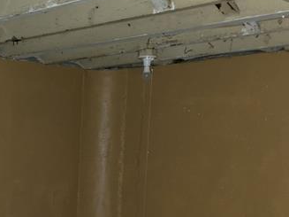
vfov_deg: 19.5
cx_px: -8
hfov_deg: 25.5
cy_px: 241
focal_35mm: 72
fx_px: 601
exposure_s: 1/12
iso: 320
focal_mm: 6.3
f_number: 1.7
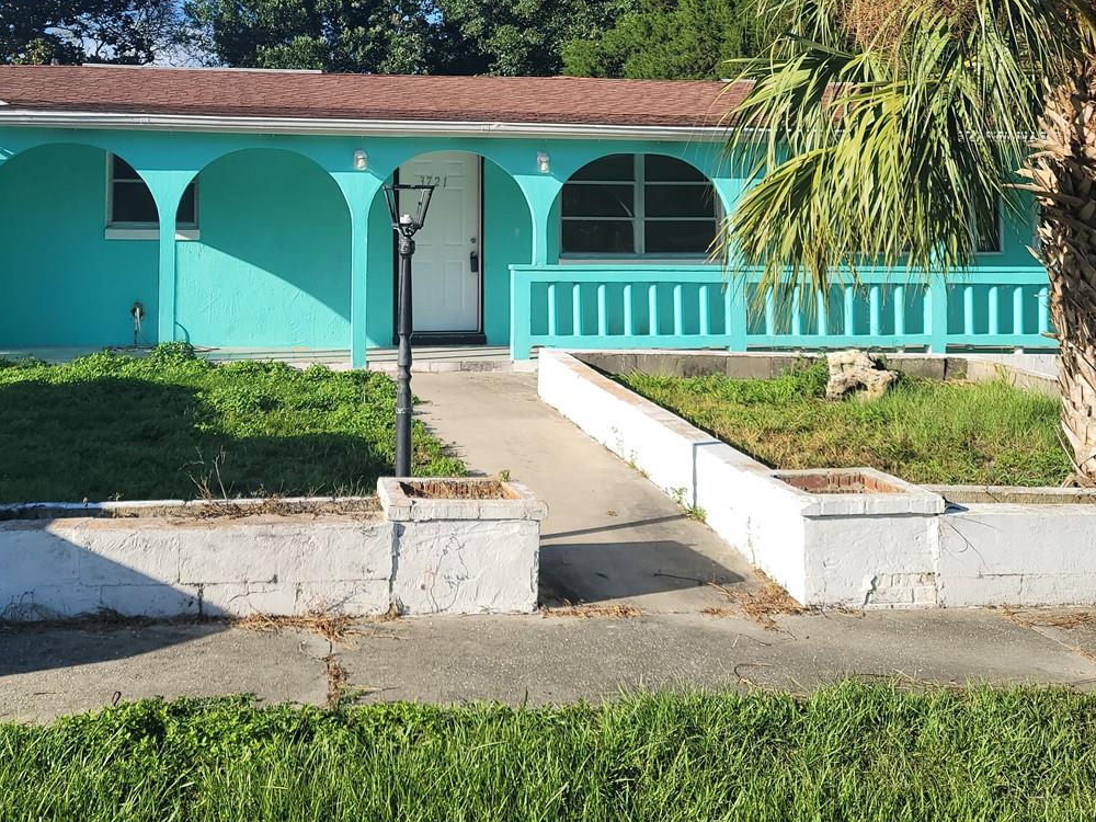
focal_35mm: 40
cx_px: 449
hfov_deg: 46.6
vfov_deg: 35.3
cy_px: 227
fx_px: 1266
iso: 20
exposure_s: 1/697
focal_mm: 7
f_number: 1.8
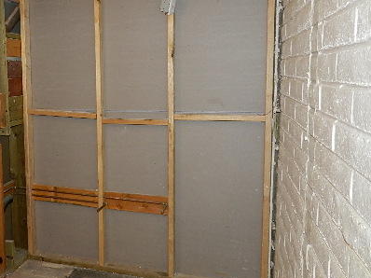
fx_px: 396
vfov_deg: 38.5
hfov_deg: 47.4
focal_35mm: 37
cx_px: 74
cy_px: 119
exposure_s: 1/30
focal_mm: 4
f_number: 3.4
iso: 200
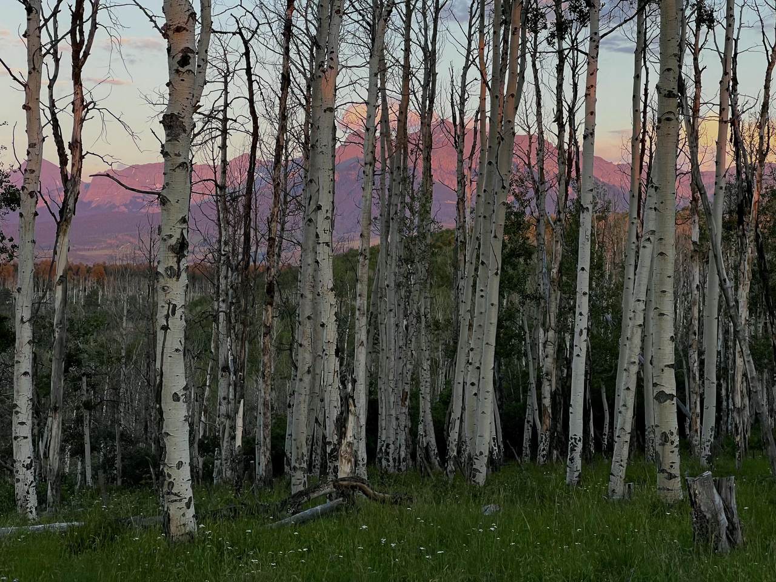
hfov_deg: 25.3
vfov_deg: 19.1
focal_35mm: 77
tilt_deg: +0.3
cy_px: 291
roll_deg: -0.6
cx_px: 388
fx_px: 1726
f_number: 2.8
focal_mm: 9
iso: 40
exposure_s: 1/99
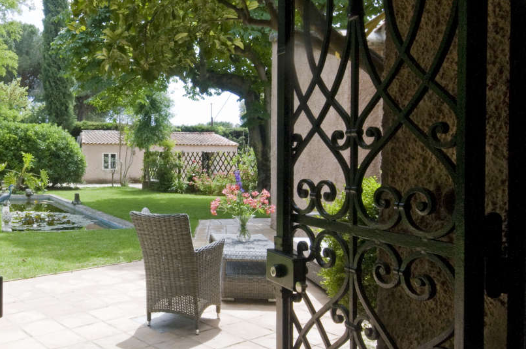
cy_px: 163
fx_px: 494
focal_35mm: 34
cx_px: 99
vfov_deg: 38.9
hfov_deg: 52.2
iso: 800
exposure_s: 1/125
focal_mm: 13
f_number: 16
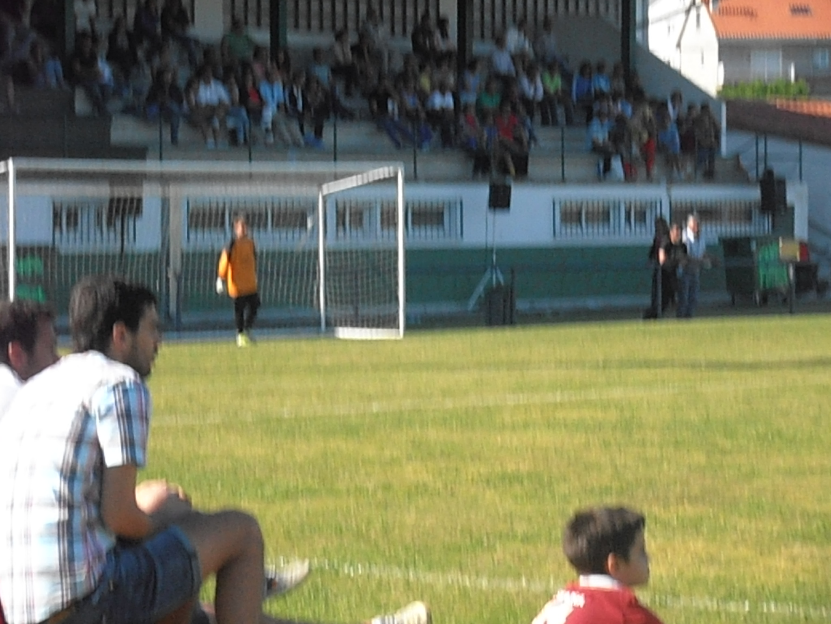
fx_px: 3985
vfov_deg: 8.9
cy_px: 312
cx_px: 416
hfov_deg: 11.9
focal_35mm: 166
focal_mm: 29.44
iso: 400
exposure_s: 1/125
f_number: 15
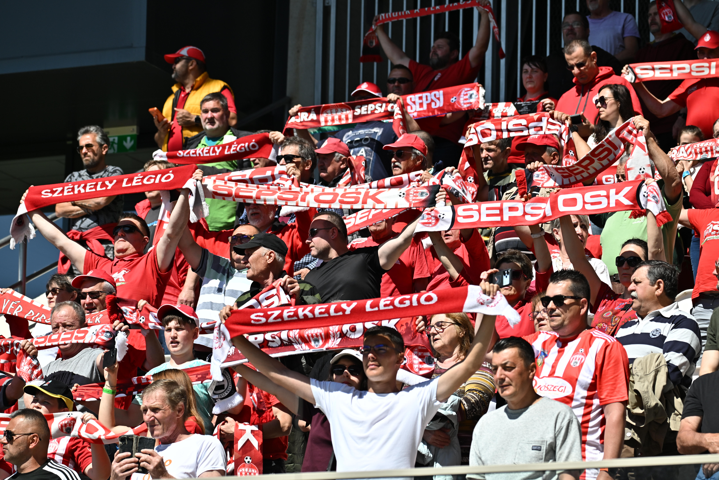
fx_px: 3595
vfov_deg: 7.6
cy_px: 240
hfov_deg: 11.4
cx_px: 360
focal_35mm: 180
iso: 250
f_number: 6.3
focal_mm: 180
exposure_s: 1/1250
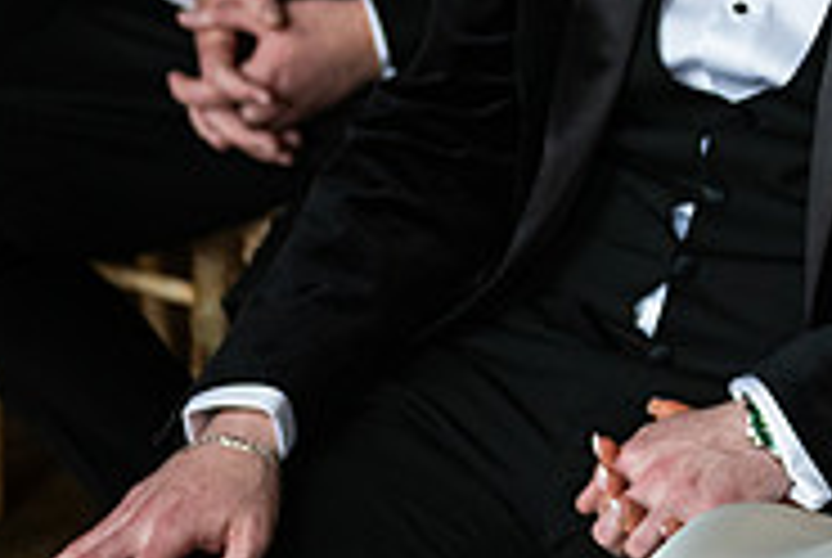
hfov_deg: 10.8
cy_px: -106
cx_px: 949
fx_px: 4352
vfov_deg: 7.3
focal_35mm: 188
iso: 800
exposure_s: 1/160
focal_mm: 60
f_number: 3.5
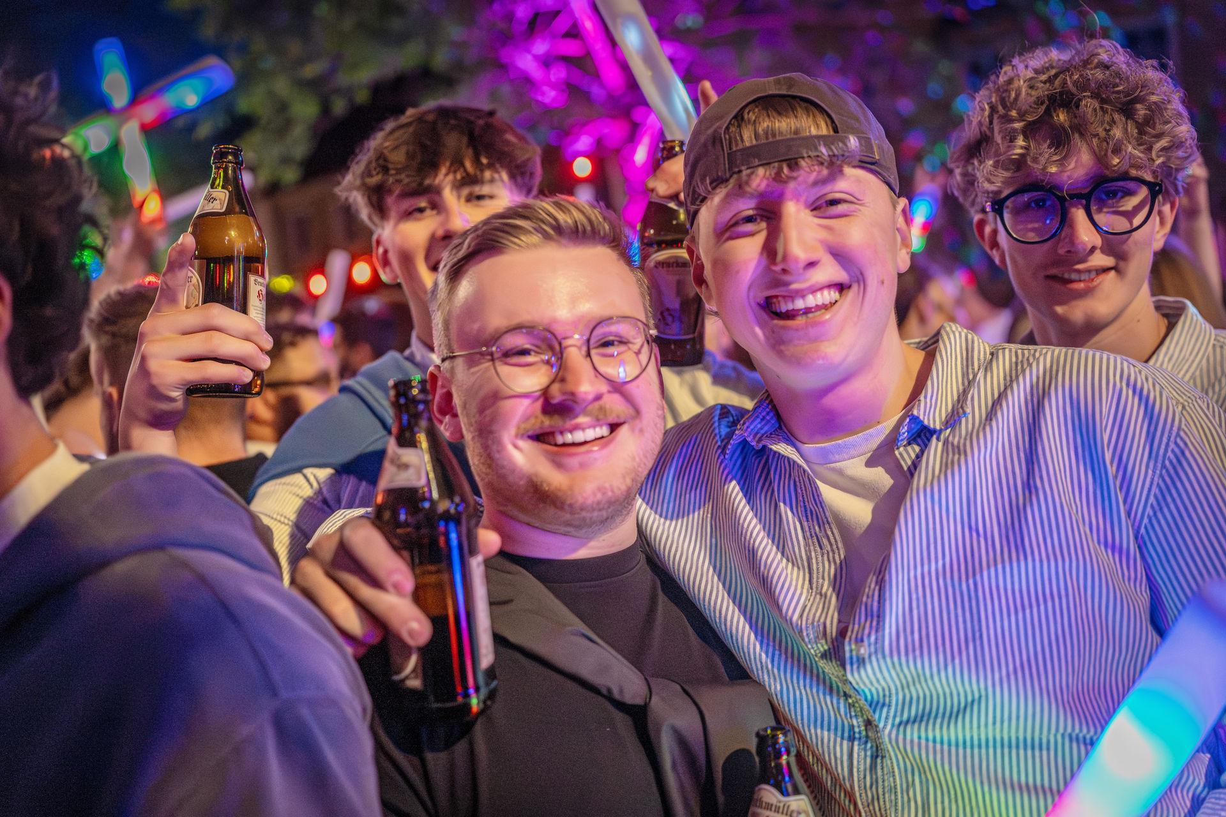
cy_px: 408
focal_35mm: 35
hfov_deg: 54.4
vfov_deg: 37.9
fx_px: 1192
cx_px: 613
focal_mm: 35
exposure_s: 1/160
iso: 20000
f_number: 2
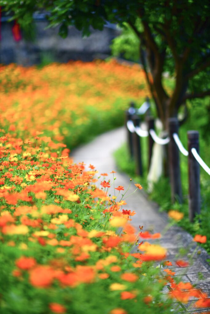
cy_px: 157
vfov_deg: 23.9
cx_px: 105
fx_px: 743
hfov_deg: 16.1
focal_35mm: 85
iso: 100
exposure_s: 1/4000
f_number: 1.4
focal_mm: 85
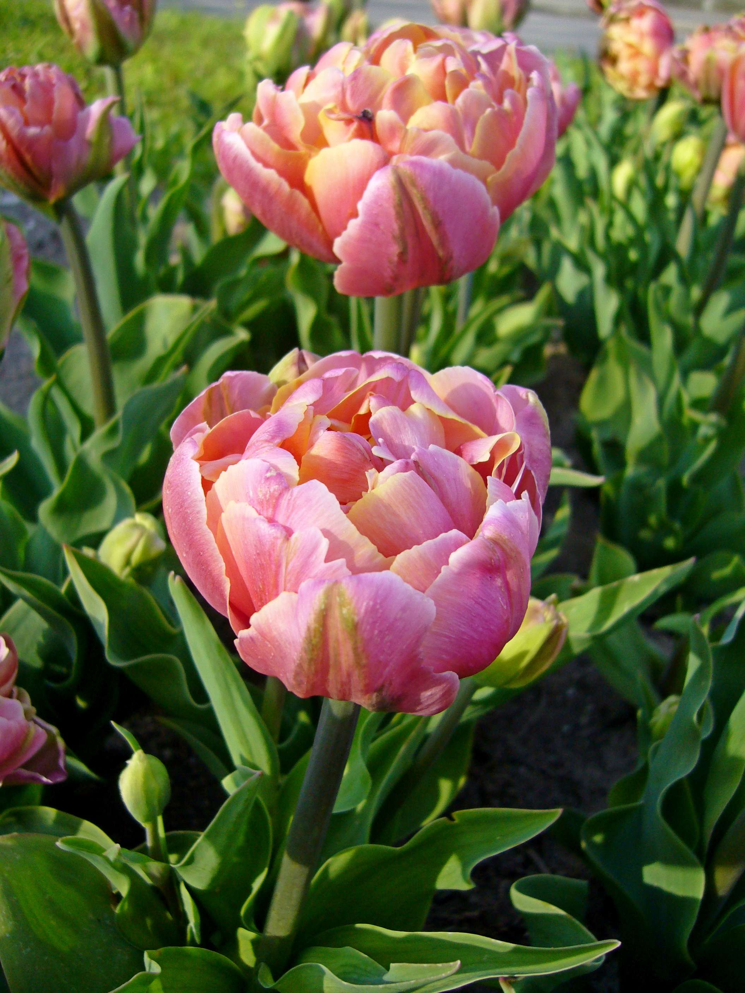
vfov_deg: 52.6
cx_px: 372
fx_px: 1004
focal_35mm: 35
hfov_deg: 40.7
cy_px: 496
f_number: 2.8
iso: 80
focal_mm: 5.8
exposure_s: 1/250
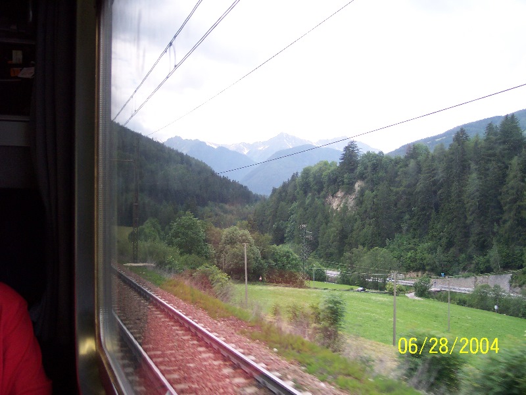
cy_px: 198
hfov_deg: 49.0
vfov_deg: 37.7
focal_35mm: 38
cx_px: 263
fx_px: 577
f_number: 2.8
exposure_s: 1/180
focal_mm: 8
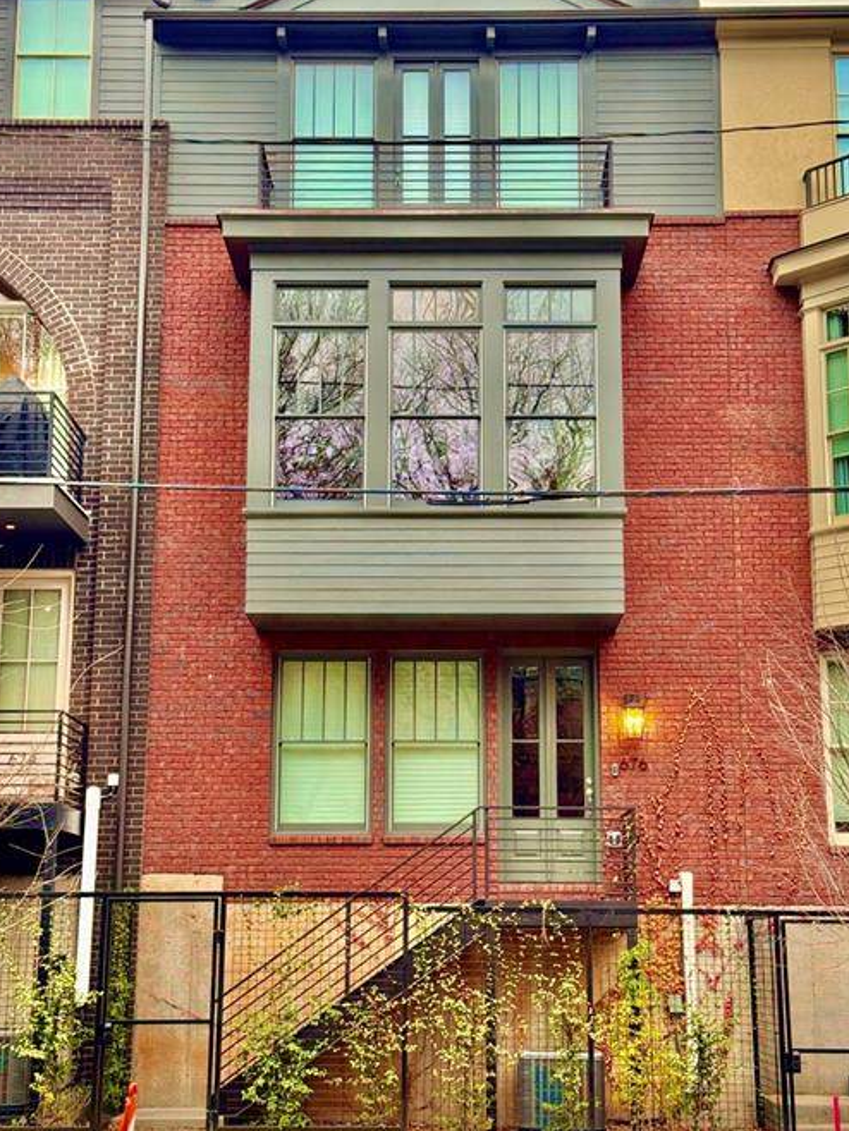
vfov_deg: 34.3
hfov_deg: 26.1
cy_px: 529
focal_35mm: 56
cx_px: 440
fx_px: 1830
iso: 100
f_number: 1.78
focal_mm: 6.76
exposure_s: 1/60
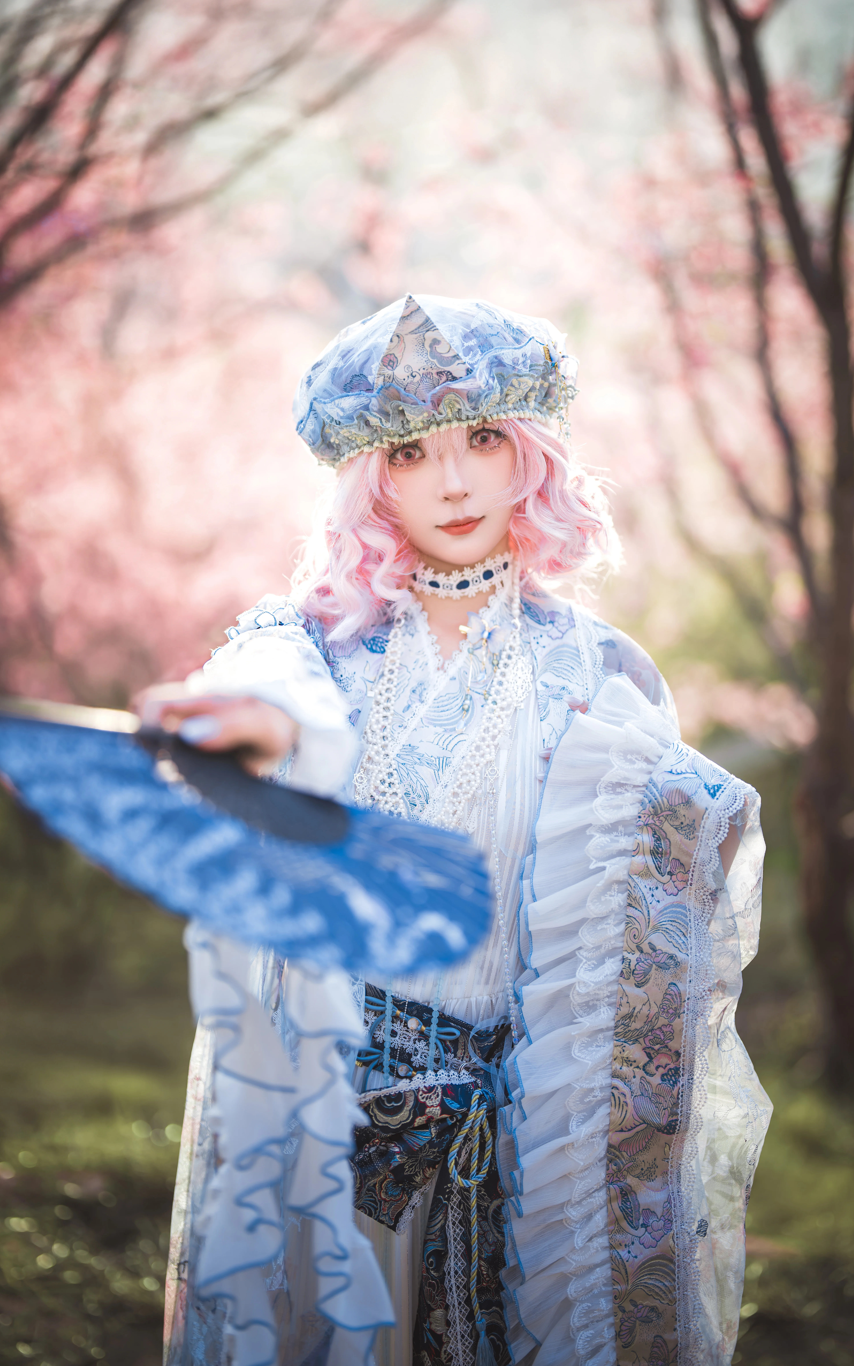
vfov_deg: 39.6
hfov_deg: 25.3
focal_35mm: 51
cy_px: 683
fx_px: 1899
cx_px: 436
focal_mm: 50
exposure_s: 1/640
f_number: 1.2
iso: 100
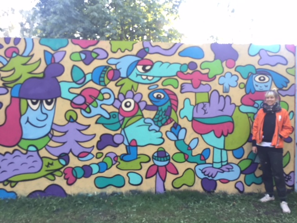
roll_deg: -2.2
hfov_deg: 61.7
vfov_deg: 48.2
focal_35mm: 29
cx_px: 148
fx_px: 249
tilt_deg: -0.6
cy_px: 112
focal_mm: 4.15
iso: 32
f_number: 2.2
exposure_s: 1/33
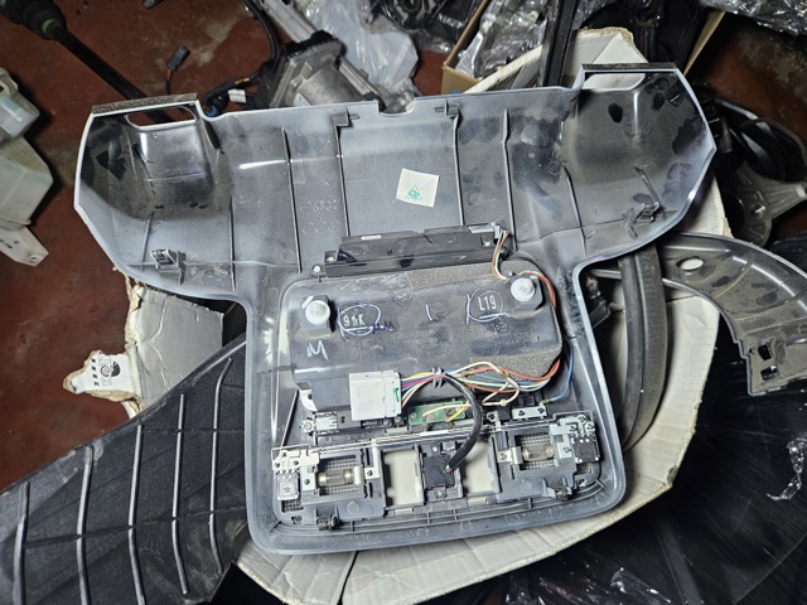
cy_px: 302
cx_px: 404
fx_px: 536
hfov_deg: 73.9
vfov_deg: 58.9
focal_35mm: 23
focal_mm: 5.4
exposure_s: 1/63
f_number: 1.8
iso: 125
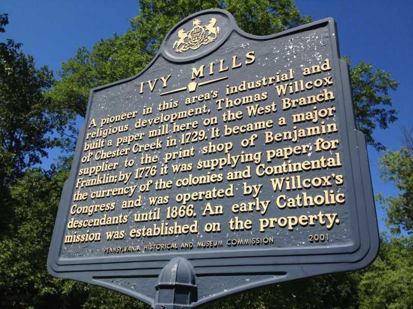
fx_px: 418
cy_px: 154
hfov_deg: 52.6
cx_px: 206
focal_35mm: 35
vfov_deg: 40.7
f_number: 2.4
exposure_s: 1/1727
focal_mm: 4.28
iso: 50
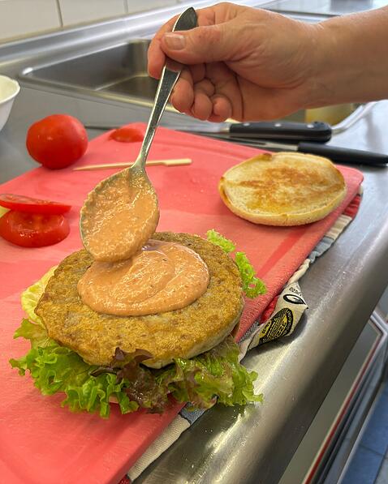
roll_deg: +0.6
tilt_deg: -32.4
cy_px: 242
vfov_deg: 52.8
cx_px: 233
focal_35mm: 34
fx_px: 488
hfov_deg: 43.2
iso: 125
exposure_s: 1/100
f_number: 1.6
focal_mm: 5.96
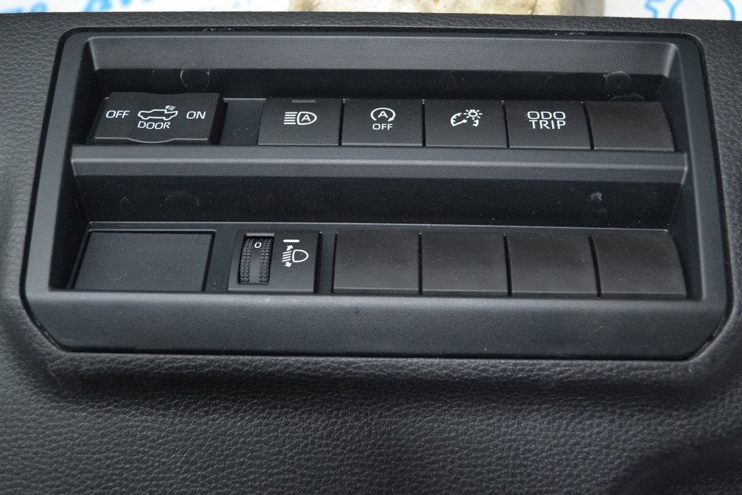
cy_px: 248
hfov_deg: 46.4
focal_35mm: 42
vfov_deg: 31.9
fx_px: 866
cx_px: 371
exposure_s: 1/60
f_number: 4.5
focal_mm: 28
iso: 450
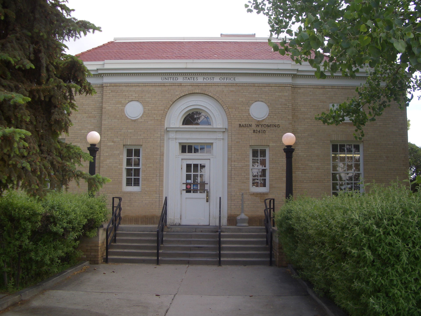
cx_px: 210
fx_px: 426
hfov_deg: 52.6
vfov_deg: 40.7
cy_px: 158
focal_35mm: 35
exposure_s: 1/320
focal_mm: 5.8
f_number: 2.6
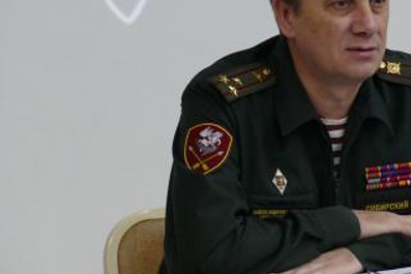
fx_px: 4008
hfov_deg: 5.9
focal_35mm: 351
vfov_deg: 3.9
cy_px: 126
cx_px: 386
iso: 1600
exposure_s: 1/25
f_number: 4
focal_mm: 67.72
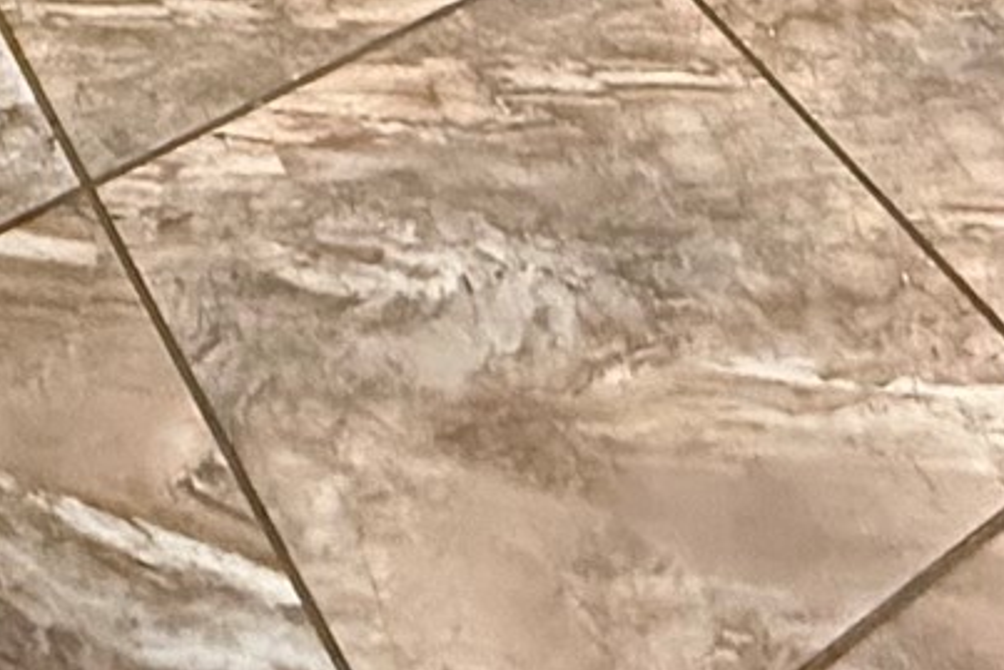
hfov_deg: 27.3
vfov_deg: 11.8
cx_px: 436
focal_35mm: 74
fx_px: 2064
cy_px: -1238
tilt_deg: -11.2
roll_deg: -3.1
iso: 800
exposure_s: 1/60
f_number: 2.2
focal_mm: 2.22
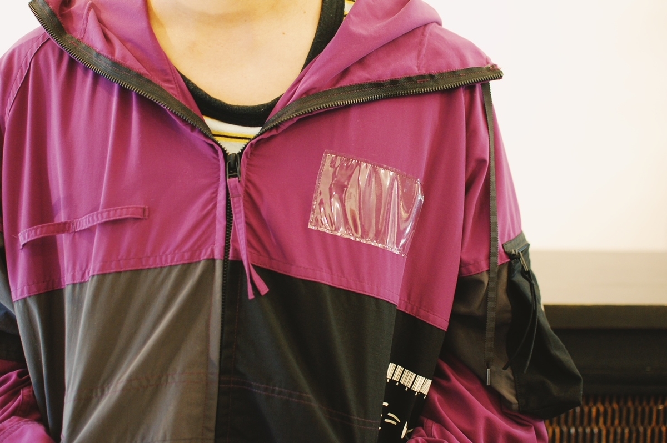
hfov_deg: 37.9
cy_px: 222
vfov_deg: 25.7
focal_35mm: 52
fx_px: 972
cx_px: 334
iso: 800
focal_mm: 35
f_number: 2.2
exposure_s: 1/20
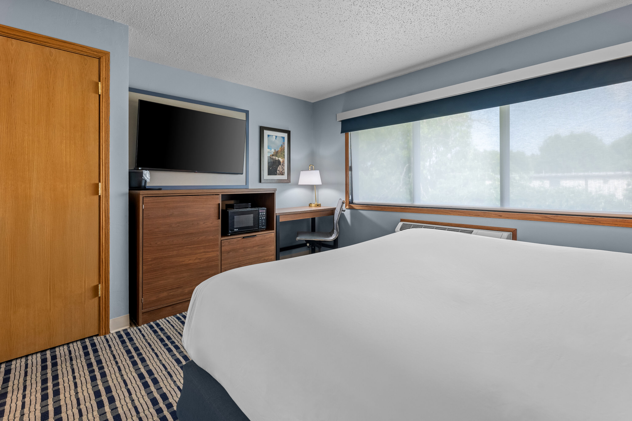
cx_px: 316
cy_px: 210
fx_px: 272
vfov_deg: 75.5
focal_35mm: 16
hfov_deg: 98.5
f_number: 8
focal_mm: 15.5
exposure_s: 1/4
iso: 320
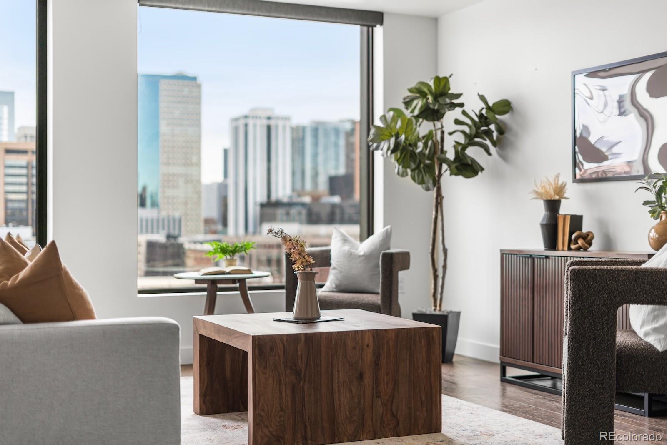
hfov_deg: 39.6
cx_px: 334
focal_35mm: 50
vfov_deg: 27.0
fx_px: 926
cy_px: 222
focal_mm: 50
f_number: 1.8
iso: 125
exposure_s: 1/250
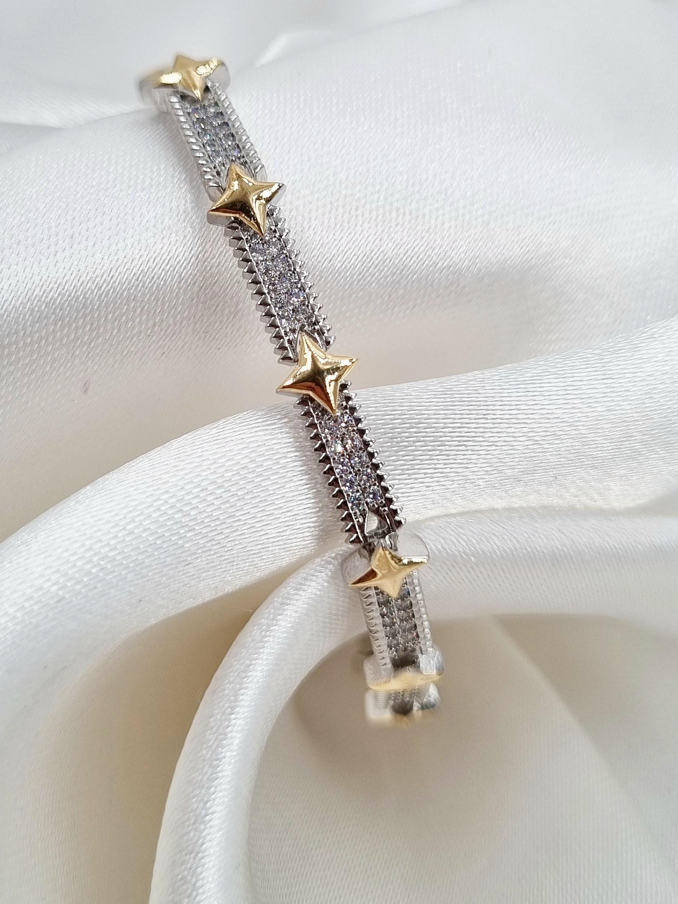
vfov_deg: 40.1
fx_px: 1227
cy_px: 330
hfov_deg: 30.9
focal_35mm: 47
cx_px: 301
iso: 50
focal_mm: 5.4
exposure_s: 1/1250
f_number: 1.8
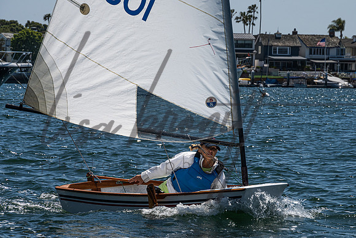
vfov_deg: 5.7
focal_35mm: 243
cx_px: 196
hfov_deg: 8.5
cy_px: 123
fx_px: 2399
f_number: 16
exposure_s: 1/1000
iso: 250
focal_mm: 200
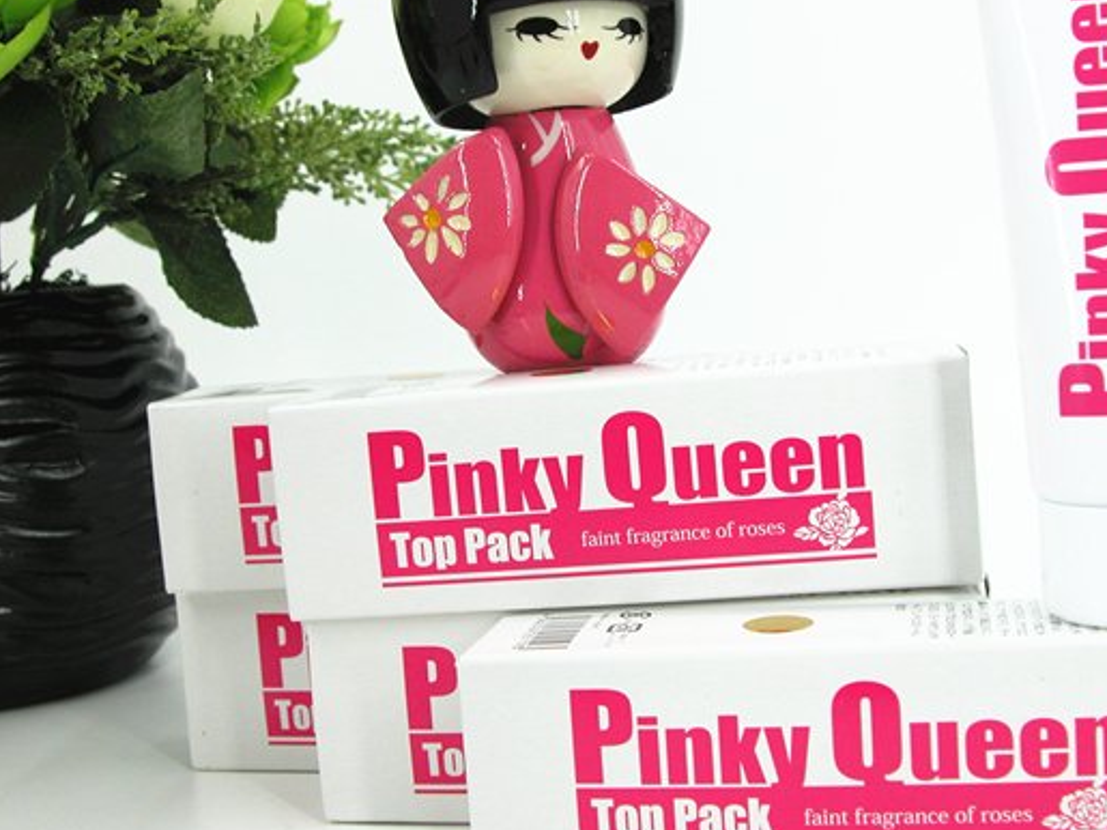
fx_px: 1631
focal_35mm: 51
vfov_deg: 28.5
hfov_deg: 37.5
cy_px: 363
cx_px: 561
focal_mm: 8.9
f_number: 3.5
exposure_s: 1/406
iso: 100
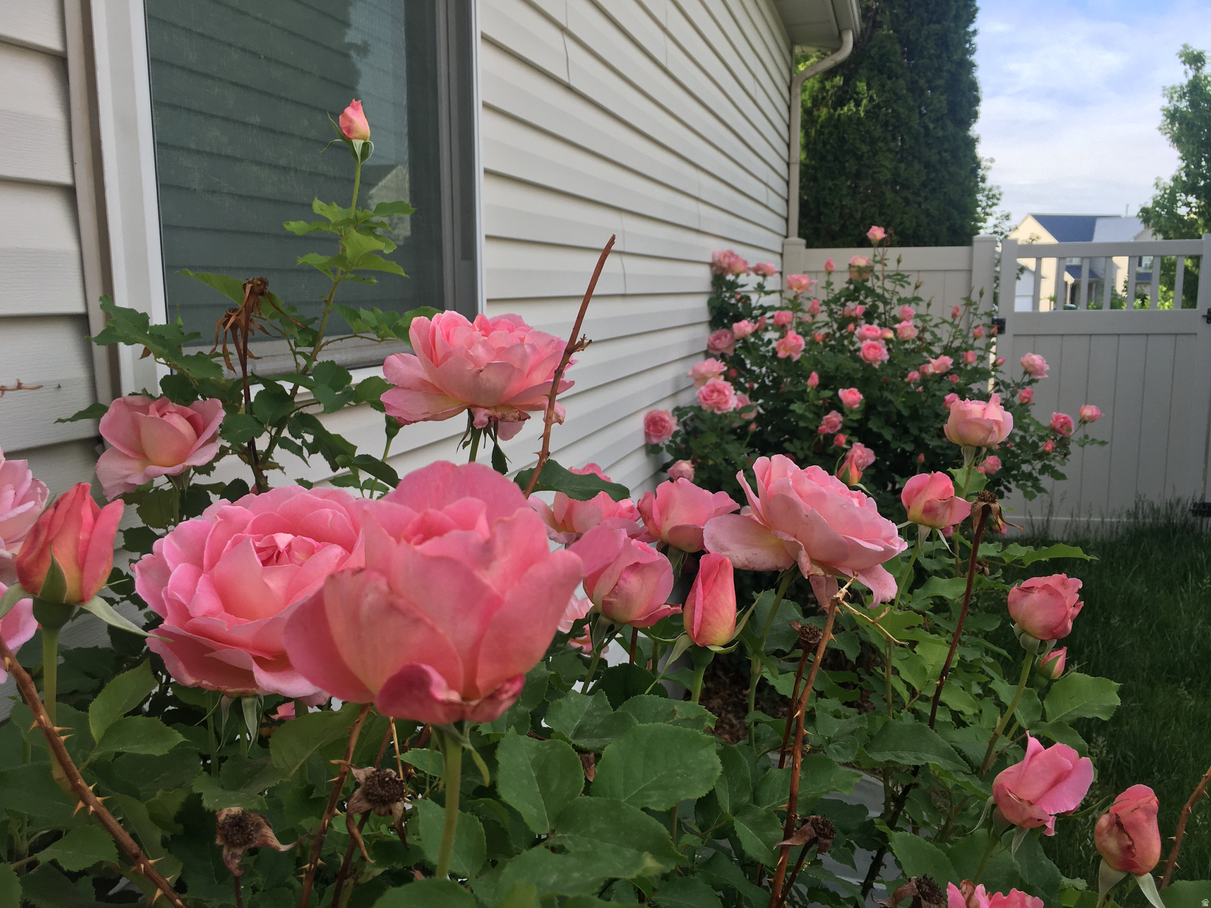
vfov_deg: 48.2
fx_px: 1015
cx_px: 606
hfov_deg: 61.7
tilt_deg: -8.4
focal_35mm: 29
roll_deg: +1.3
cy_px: 454
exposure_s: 1/430
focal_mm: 4.15
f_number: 2.2
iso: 25
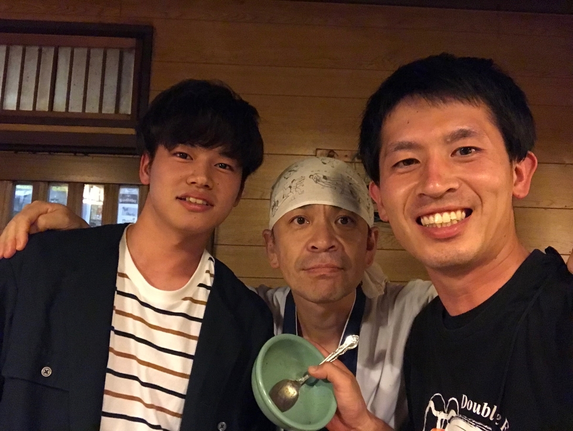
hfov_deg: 56.8
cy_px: 216
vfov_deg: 44.2
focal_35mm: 32
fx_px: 530
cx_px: 286
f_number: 2.2
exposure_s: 1/15
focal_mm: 2.87
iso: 640
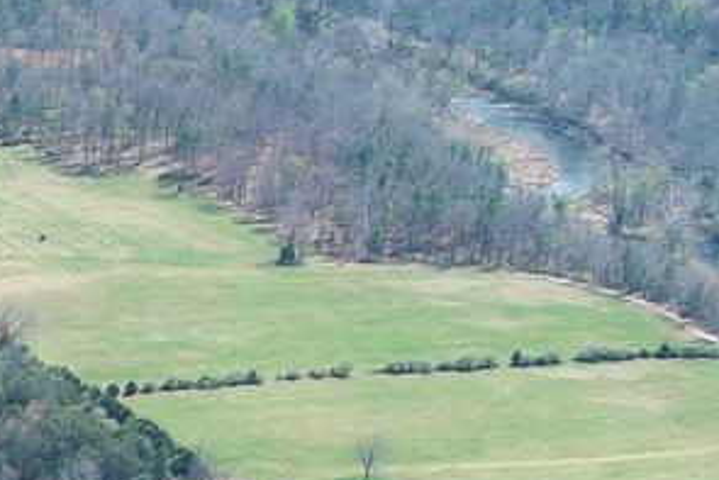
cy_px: 815
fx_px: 4016
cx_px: -953
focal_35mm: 201
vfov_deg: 6.7
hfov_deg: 9.3
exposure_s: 1/526
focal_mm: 10.57
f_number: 2.8
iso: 100
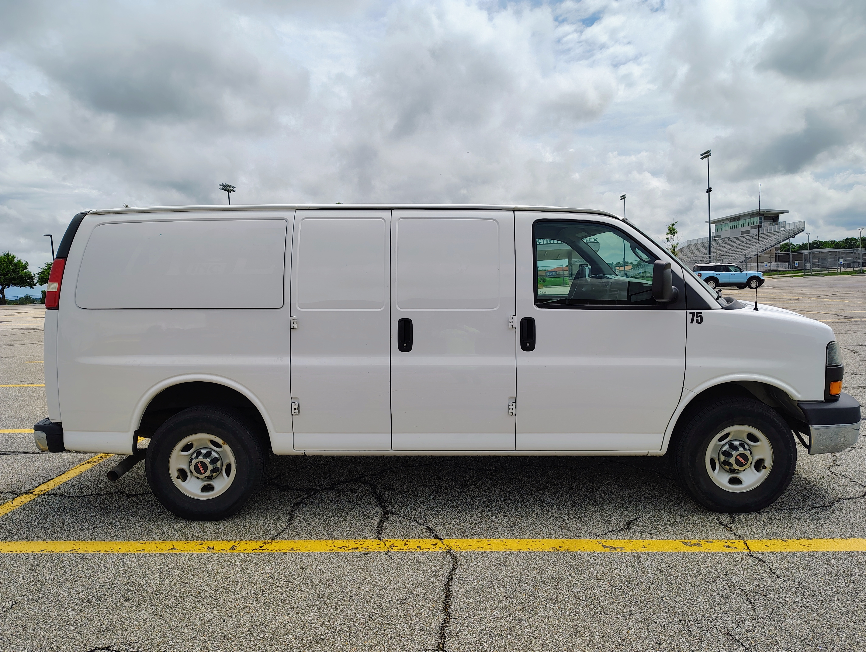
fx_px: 601
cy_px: 326
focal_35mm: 24
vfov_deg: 56.9
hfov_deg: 71.5
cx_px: 433
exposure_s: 1/1277
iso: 100
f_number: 1.8
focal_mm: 5.56
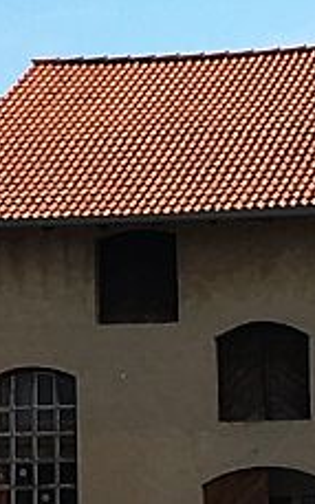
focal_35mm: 269
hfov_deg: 4.8
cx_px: -172
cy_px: 522
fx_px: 3697
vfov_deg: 7.8
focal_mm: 4.15
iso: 25
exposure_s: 1/1603
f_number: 2.2
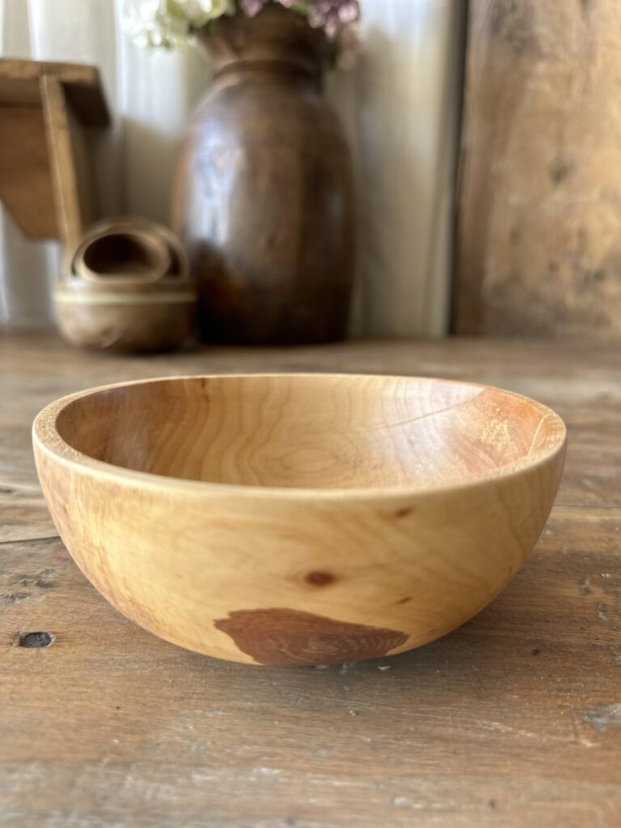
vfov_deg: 71.6
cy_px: 414
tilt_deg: -13.0
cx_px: 310
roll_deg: -1.4
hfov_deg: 56.8
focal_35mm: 24
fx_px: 574
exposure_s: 1/121
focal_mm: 6.86
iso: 80
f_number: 1.78
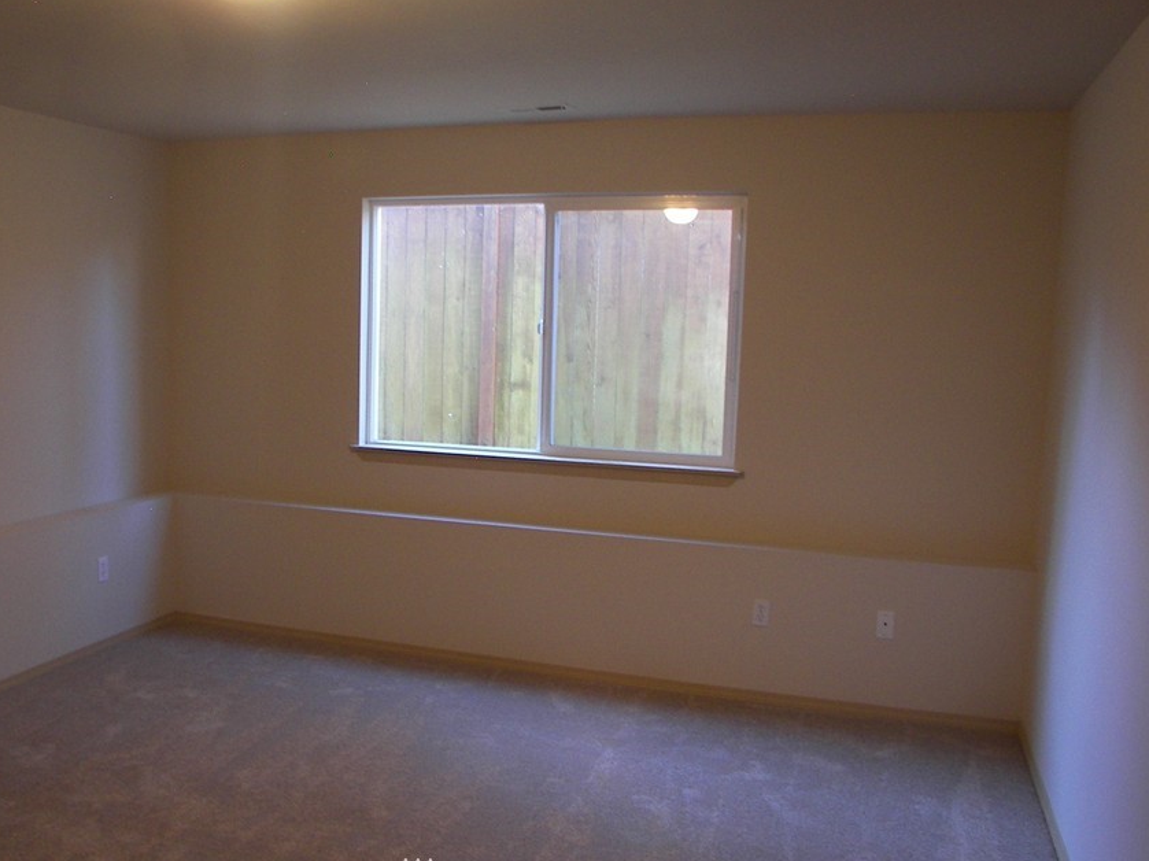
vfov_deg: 32.8
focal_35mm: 44
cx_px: 470
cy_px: 400
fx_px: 1460
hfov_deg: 42.8
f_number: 2.8
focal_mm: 6
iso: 100
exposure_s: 1/10
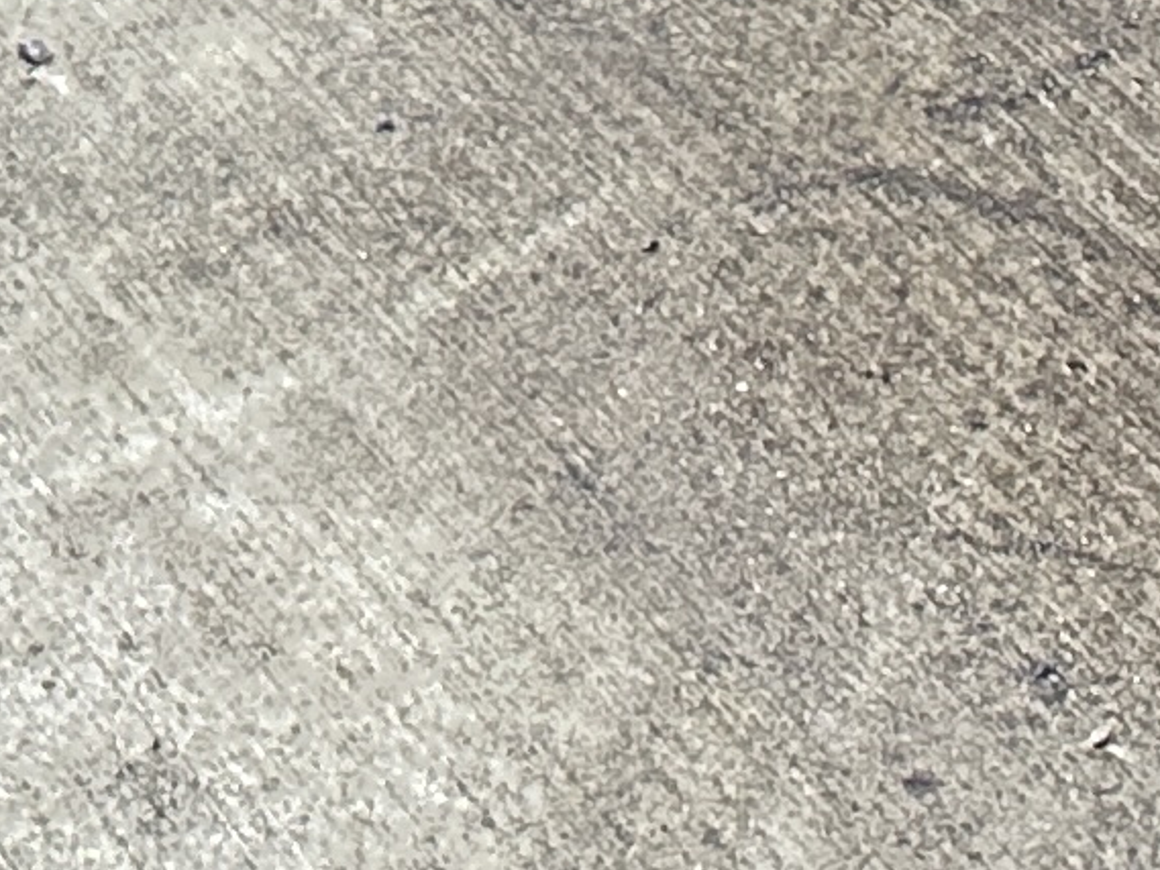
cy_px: -2003
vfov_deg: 7.4
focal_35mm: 170
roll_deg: +2.3
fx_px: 5698
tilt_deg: -17.0
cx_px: 895
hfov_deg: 11.6
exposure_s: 1/60
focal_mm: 6.86
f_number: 1.78
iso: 320
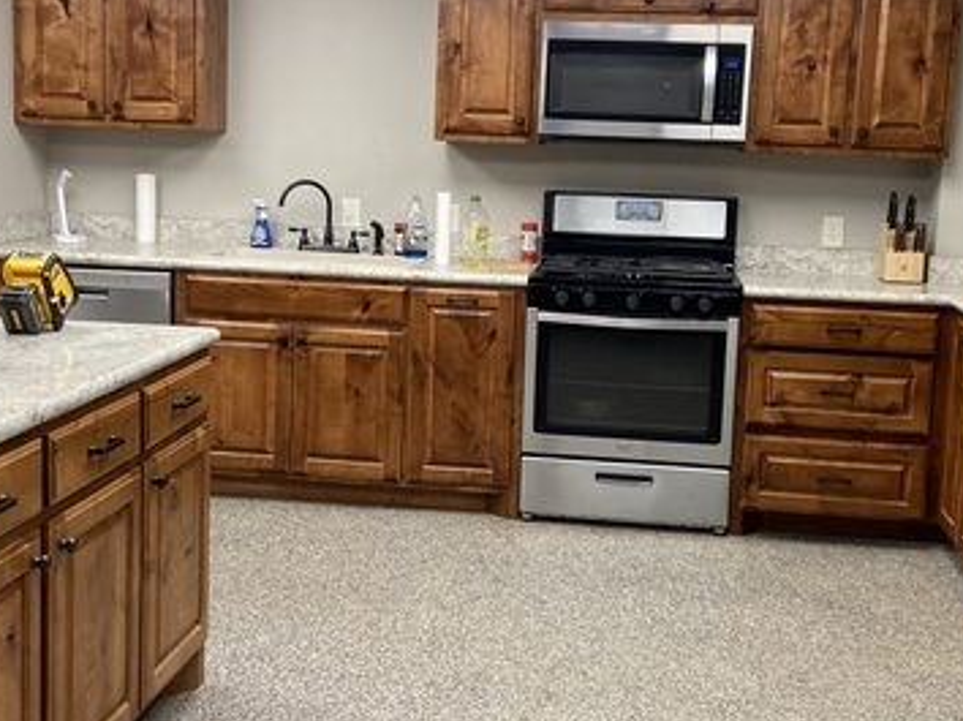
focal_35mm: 49
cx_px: 475
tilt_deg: -6.8
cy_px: 324
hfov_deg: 38.9
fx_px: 1362
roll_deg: -3.3
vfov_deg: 29.6
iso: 64
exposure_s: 1/60
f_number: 1.8
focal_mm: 4.25
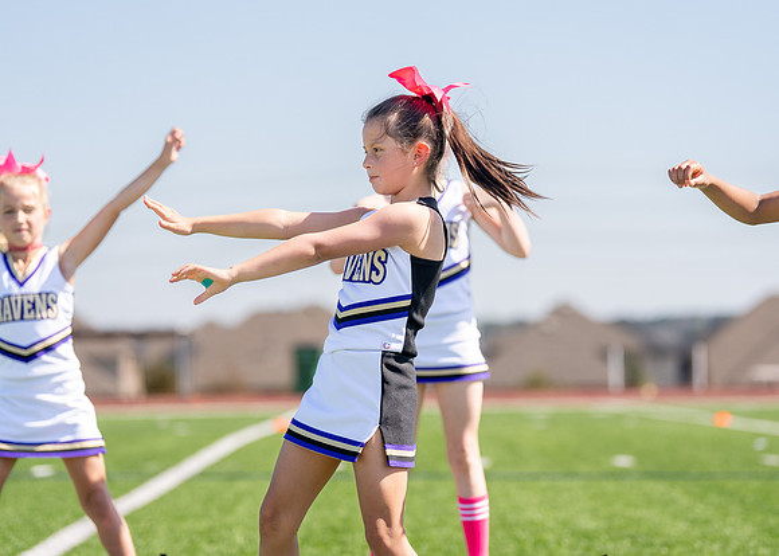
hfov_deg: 13.8
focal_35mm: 145
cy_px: 263
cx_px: 410
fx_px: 3209
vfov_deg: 9.9
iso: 200
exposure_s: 1/2500
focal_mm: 120
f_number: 2.8
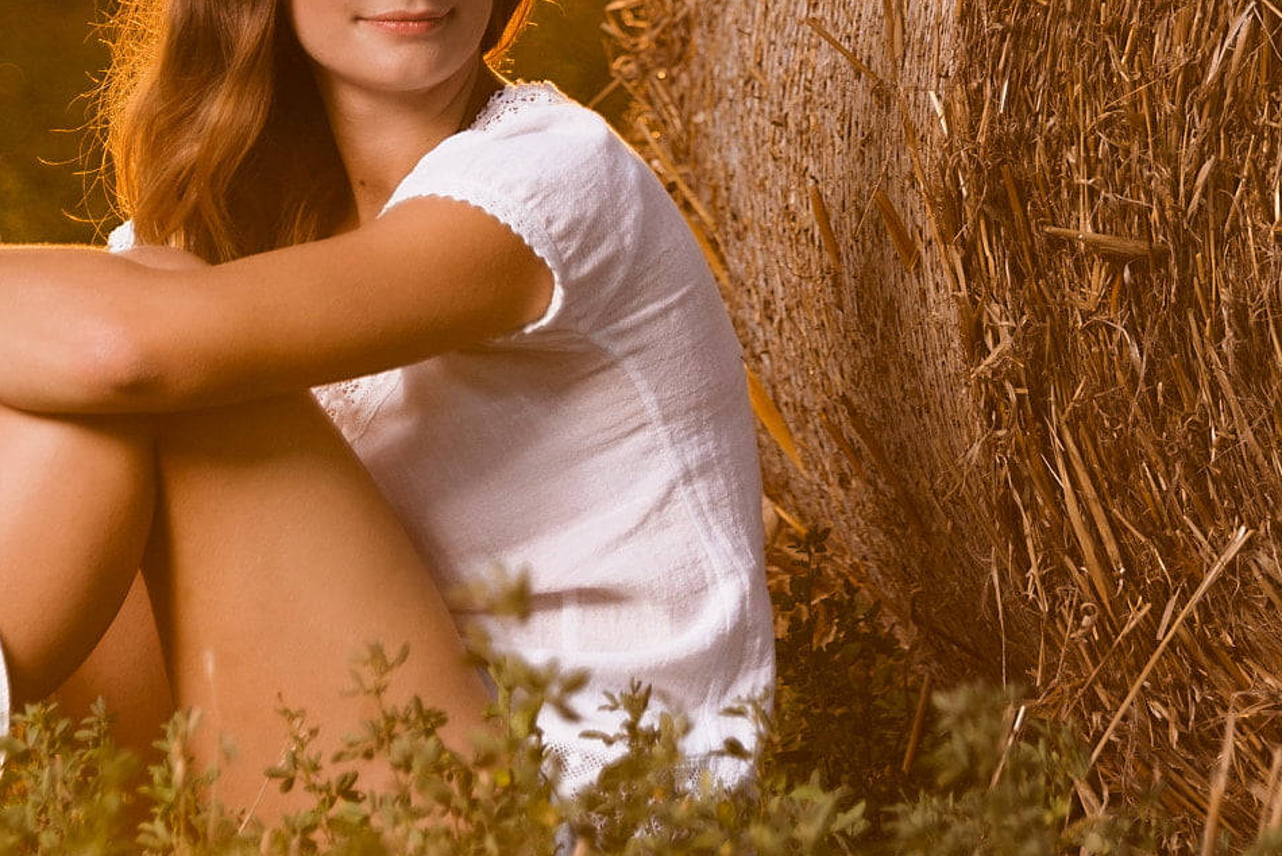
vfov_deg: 4.7
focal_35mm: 291
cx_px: 170
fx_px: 10365
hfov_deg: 7.1
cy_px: 345
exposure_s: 1/500
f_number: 2.8
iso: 100
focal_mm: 135
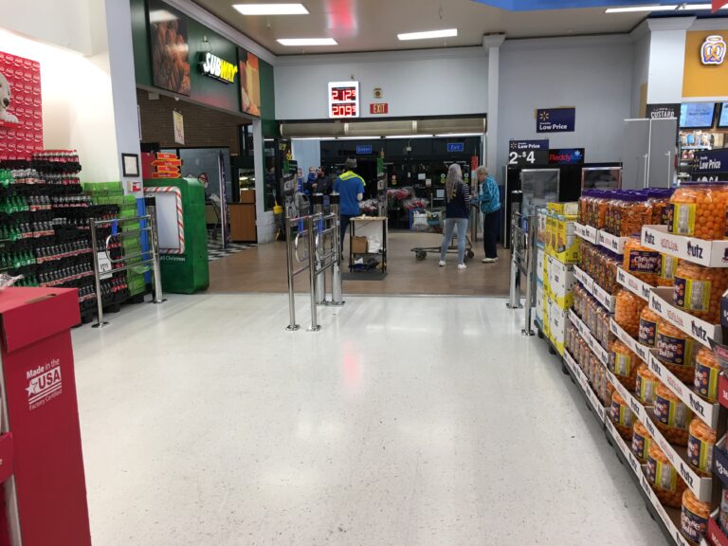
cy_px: 273
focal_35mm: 29
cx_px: 364
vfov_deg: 48.2
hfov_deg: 61.7
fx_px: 610
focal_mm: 4.15
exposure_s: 1/30
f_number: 2.2
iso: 32
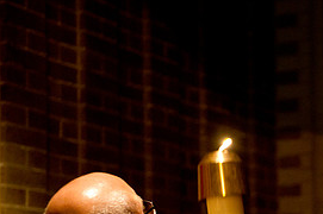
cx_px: 334
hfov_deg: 13.5
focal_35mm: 150
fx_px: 1344
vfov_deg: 9.1
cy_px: 219
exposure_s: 1/40
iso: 3200
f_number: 2.8
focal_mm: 70
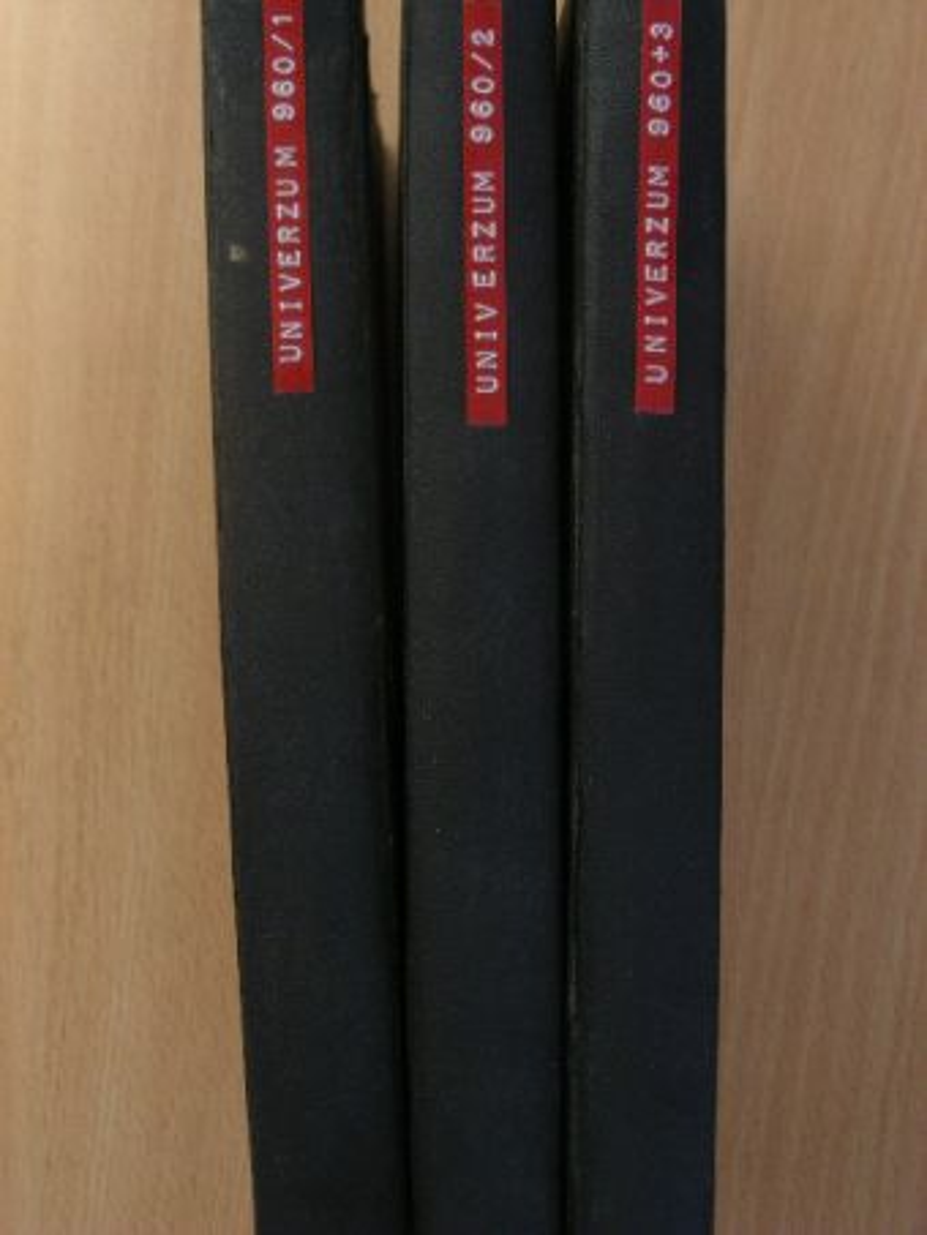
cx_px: 464
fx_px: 2070
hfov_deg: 25.2
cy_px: 618
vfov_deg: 33.2
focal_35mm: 58
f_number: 3.5
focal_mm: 9.7
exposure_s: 1/18.2
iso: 100
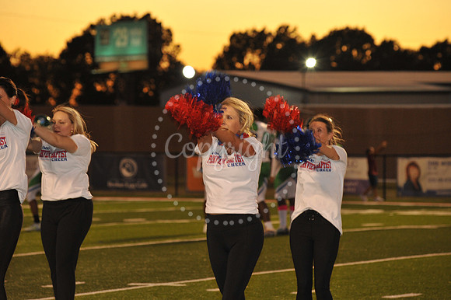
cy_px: 150
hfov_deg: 10.3
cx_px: 226
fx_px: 2504
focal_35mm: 200
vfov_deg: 6.9
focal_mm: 200
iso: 1600
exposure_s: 1/125
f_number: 7.1
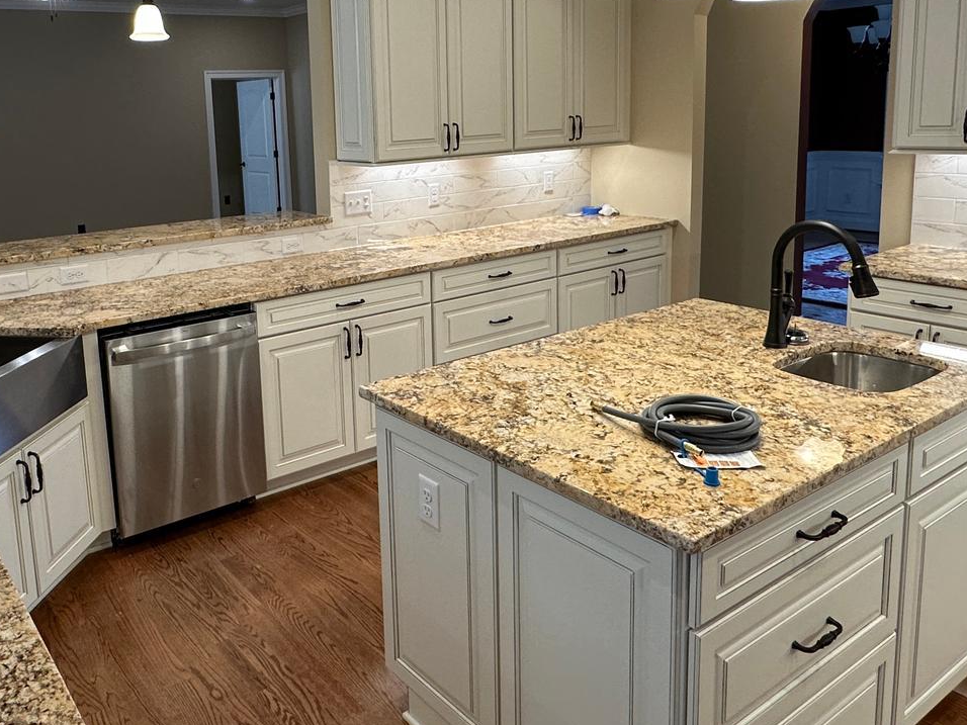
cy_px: 236
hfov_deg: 59.2
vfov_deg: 46.0
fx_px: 838
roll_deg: +2.5
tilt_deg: -9.8
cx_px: 361
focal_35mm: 30
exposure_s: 1/120
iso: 160
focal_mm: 2.22
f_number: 2.2
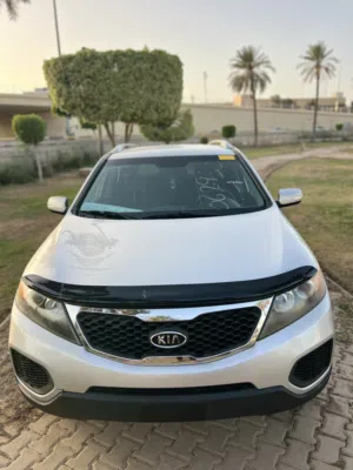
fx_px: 354
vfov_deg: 67.3
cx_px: 176
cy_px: 235
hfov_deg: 53.1
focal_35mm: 26
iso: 50
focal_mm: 5.7
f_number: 1.5
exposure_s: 1/709
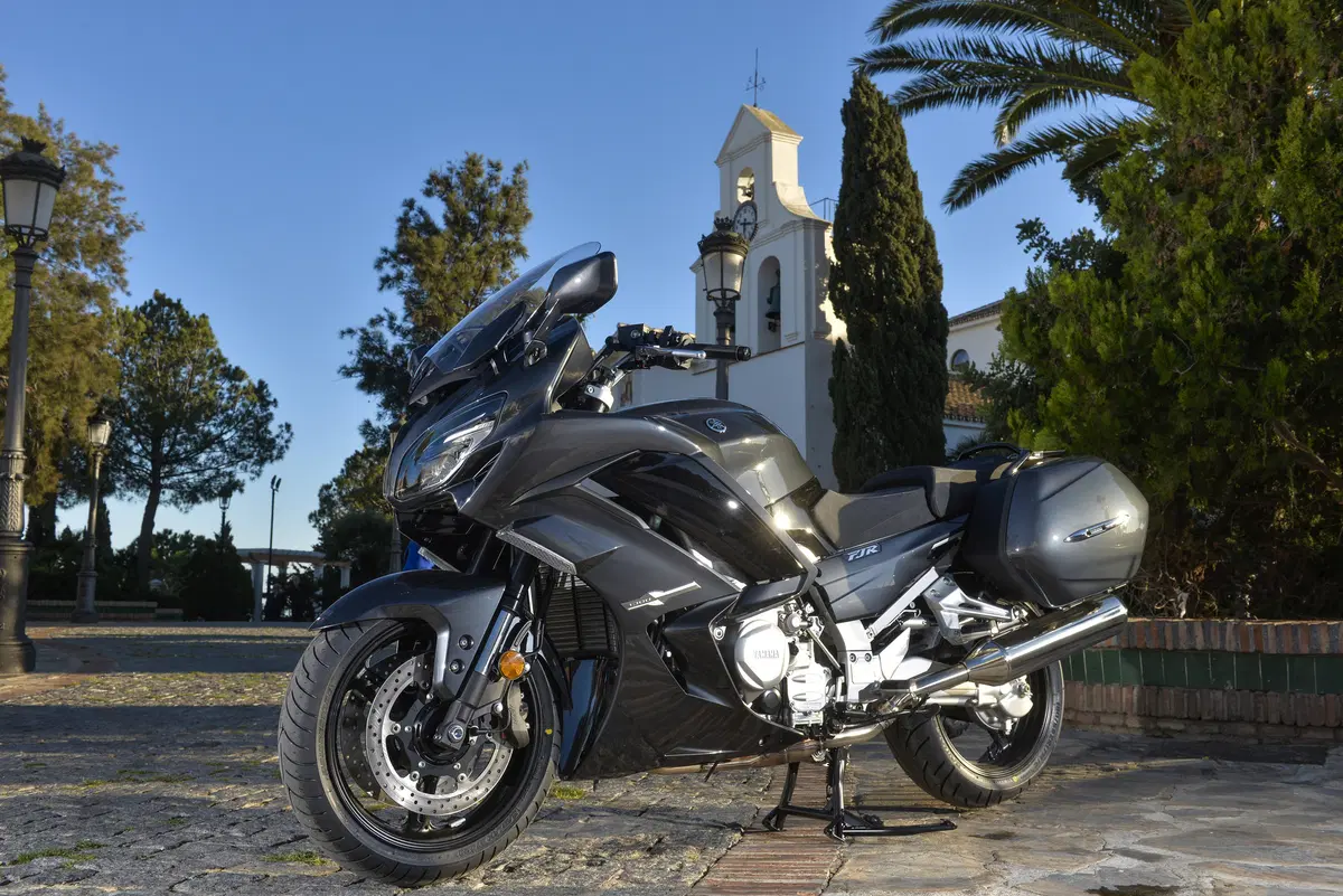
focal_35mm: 32
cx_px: 672
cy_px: 448
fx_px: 1194
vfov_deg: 41.1
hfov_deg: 58.7
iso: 160
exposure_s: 1/200
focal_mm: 32
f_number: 10
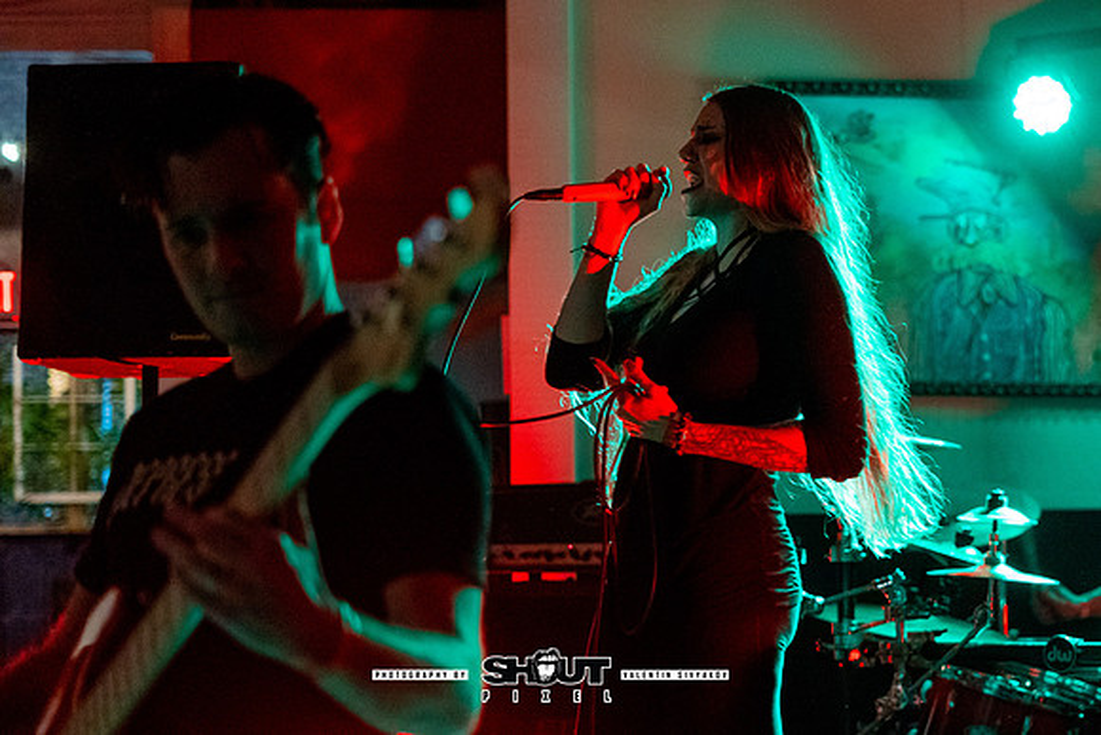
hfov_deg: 26.6
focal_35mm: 75
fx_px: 2295
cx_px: 826
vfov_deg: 18.2
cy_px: 400
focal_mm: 50
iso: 3200
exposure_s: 1/160
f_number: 2
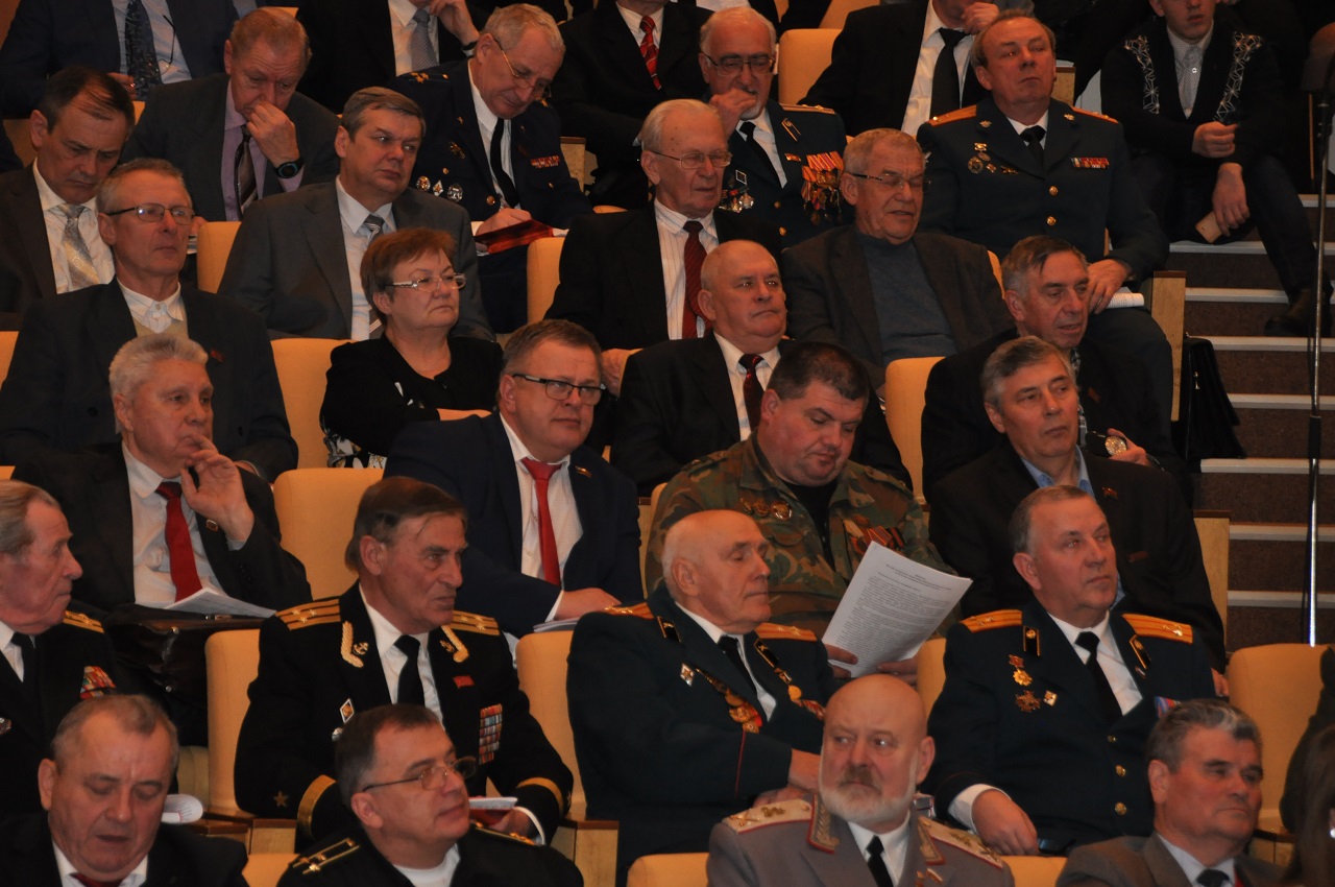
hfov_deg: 13.1
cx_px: 668
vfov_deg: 8.7
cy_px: 444
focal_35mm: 158
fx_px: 5833
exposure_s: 1/60
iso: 800
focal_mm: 105
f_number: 5.3
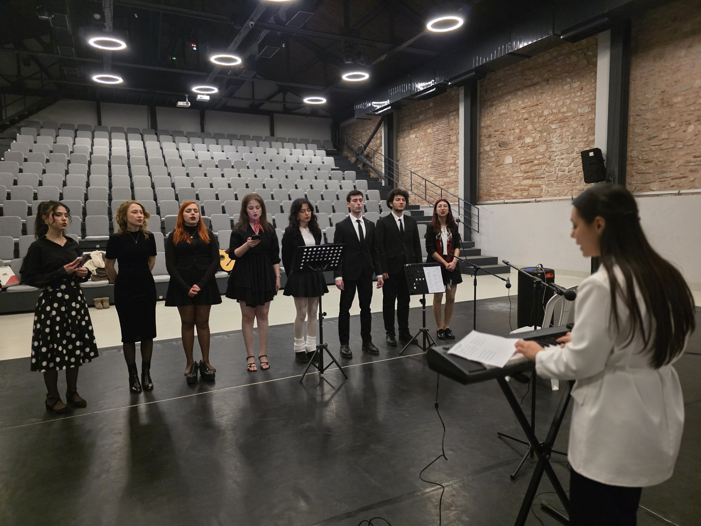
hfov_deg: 73.9
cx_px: 350
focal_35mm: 23
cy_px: 263
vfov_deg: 58.9
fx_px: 466
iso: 1600
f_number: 1.7
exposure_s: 1/61
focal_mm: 6.3
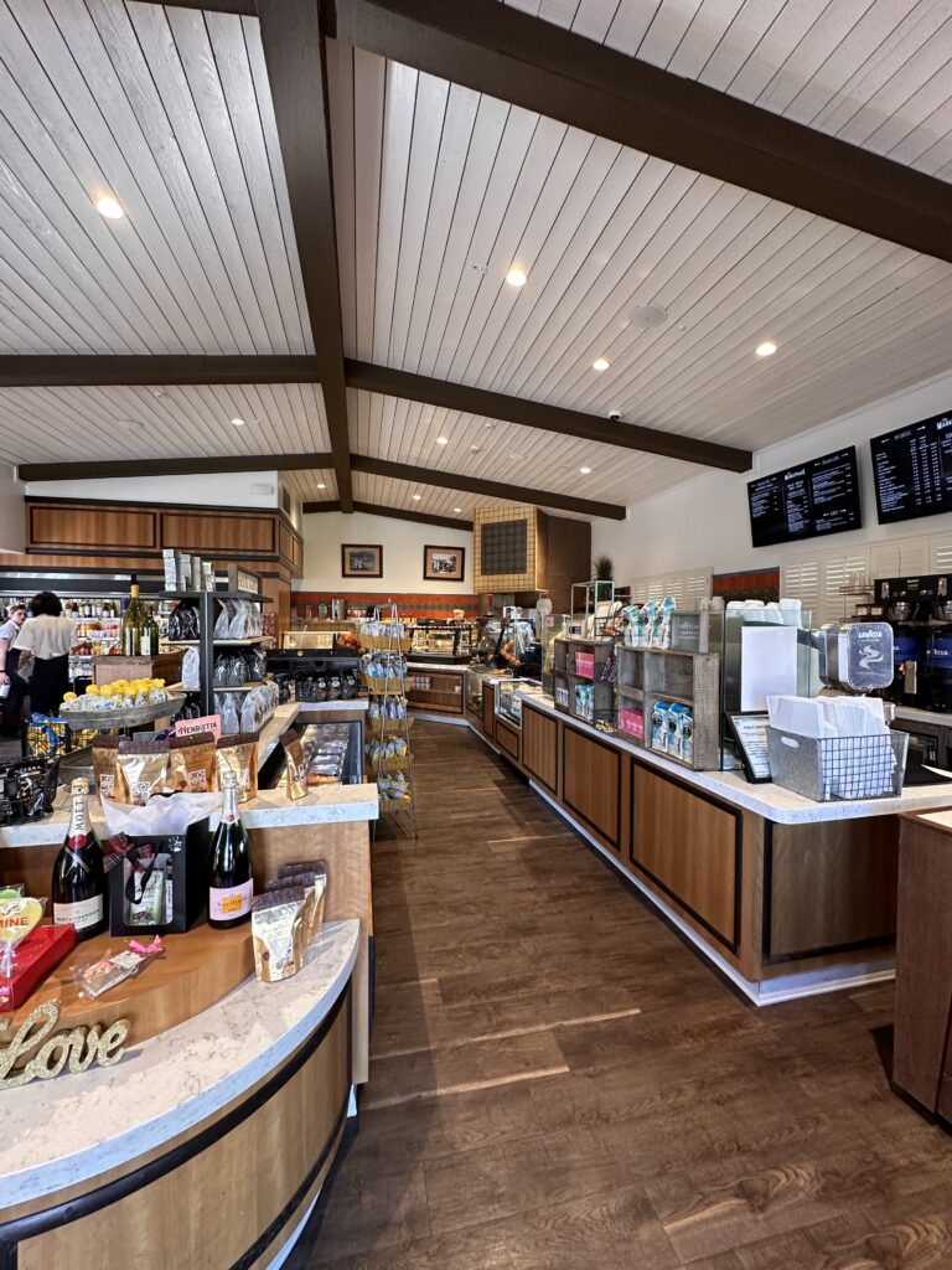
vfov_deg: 102.1
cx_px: 476
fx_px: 513
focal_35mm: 14
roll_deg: -0.6
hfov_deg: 85.7
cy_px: 635
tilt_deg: -1.0
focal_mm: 2.22
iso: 320
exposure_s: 1/60
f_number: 2.2
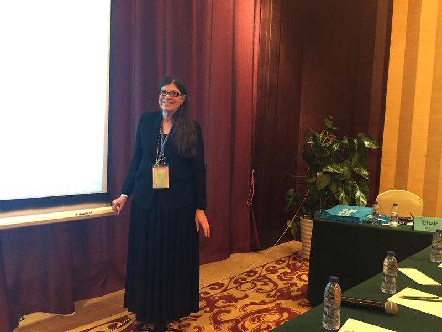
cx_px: 221
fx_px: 370
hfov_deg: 61.7
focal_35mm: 29
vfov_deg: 48.2
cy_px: 166
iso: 250
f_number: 2.2
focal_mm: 4.15
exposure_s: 1/17
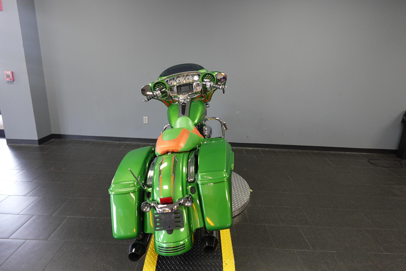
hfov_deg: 84.0
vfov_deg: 61.9
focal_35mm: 20
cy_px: 136
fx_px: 226
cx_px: 203
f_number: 2
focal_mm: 7.6
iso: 500
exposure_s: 1/80
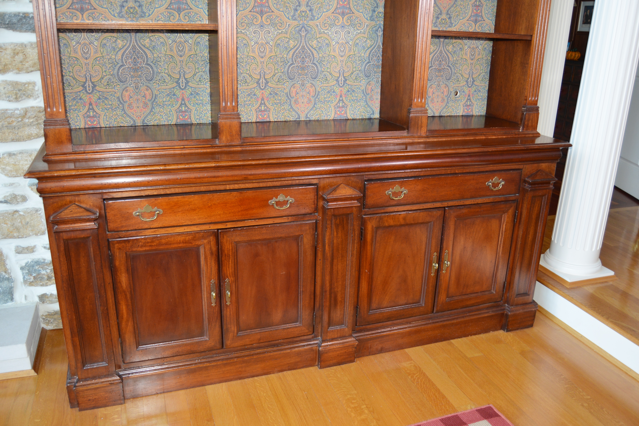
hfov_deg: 67.4
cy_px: 213
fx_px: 479
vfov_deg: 47.9
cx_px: 320
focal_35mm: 27
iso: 500
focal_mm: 18
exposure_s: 1/60
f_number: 3.5
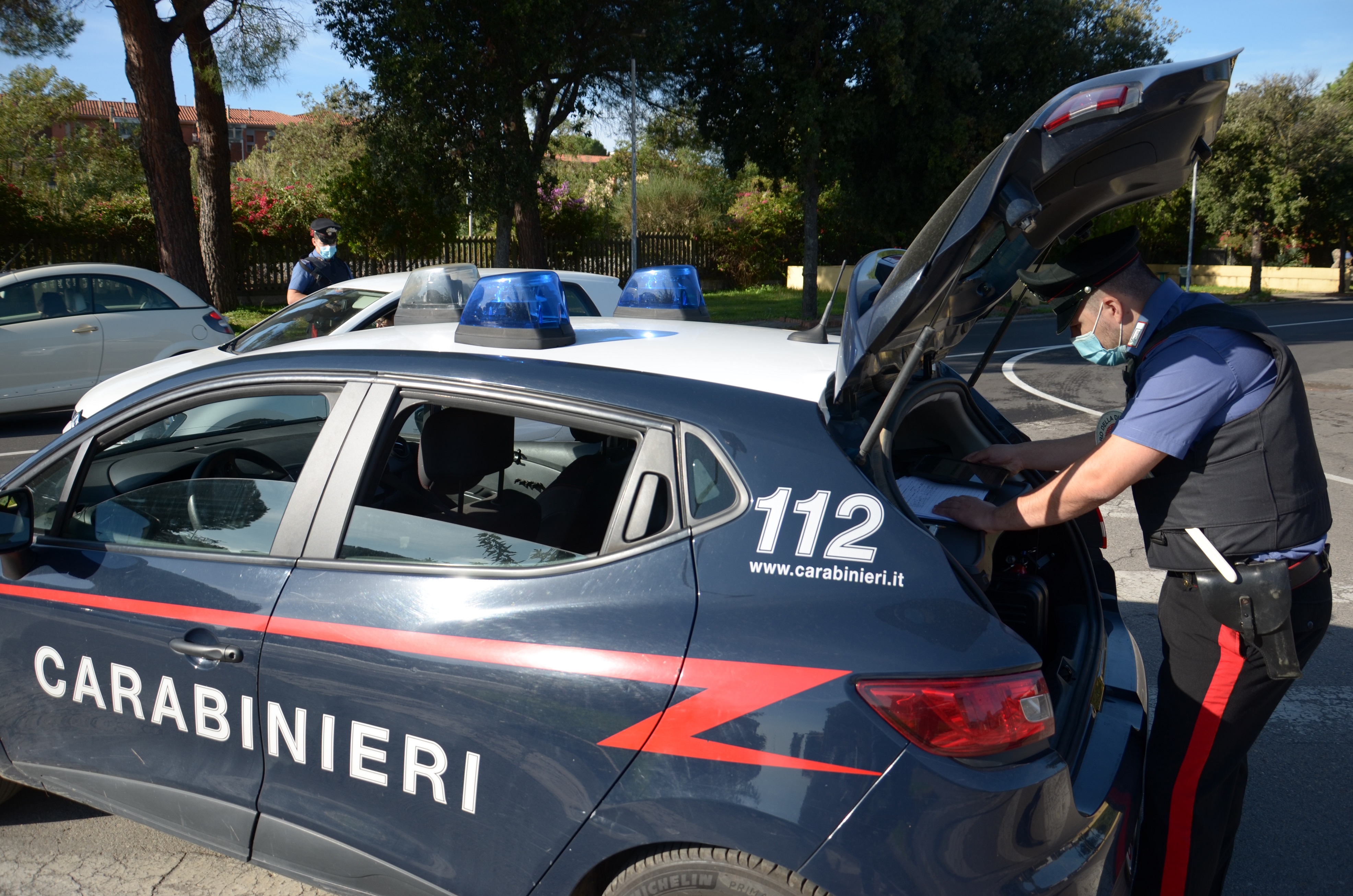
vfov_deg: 47.7
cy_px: 448
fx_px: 1013
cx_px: 676
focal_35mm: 27
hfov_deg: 67.5
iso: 100
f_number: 4.5
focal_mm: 18
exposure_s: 1/500
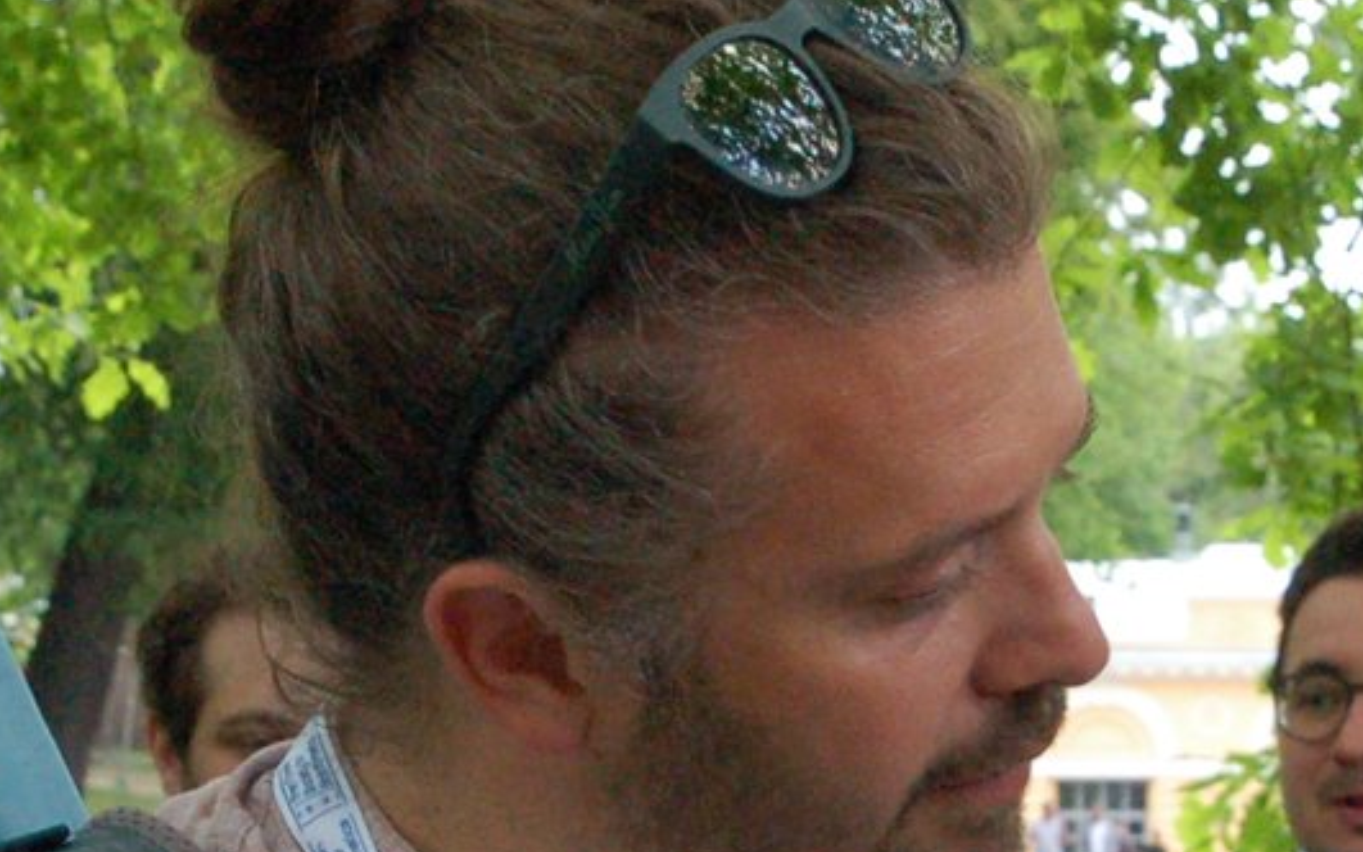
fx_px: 6201
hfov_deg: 12.5
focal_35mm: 167
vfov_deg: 7.8
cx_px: 875
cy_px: 706
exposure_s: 1/125
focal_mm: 29
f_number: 10
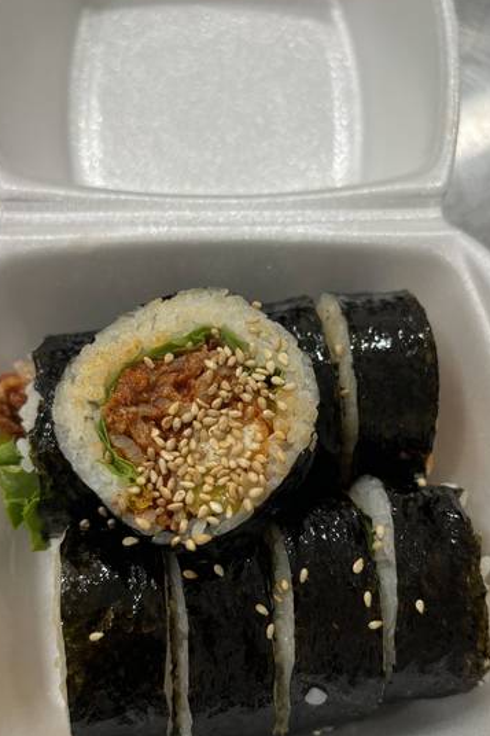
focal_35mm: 37
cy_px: 440
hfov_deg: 35.9
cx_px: 247
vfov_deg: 51.6
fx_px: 756
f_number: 1.6
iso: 125
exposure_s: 1/60
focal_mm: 5.96
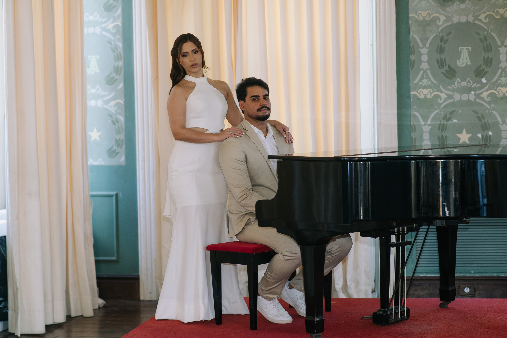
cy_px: 169
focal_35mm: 85
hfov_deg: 23.9
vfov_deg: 16.1
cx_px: 254
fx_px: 1197
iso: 400
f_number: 3.2
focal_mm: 85
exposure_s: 1/200
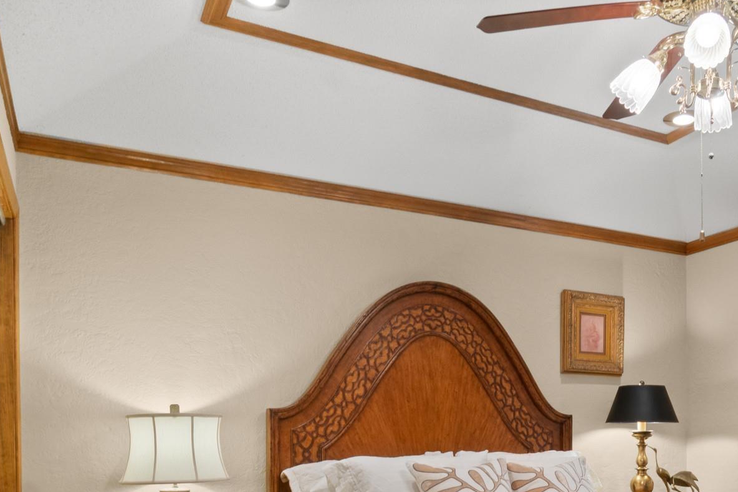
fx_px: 779
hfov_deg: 48.3
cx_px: 575
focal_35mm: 38
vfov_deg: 33.0
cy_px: 454
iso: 250
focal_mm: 12
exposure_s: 1
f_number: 9
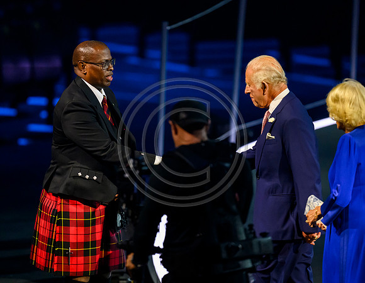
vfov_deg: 3.1
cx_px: 130
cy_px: 127
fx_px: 5211
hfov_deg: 4.0
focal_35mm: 488
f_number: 3.2
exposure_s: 1/1000
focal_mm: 400
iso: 8000
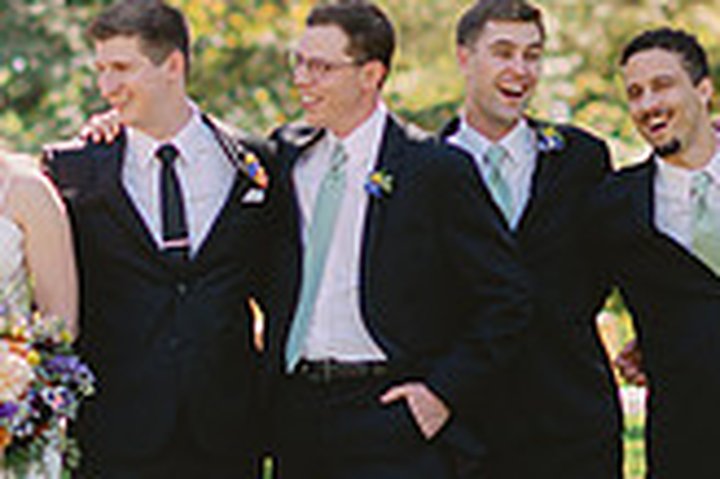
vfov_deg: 4.4
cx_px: 27
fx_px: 6254
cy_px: 272
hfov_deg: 6.6
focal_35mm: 313
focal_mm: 85
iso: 64
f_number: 2.2
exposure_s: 1/1000
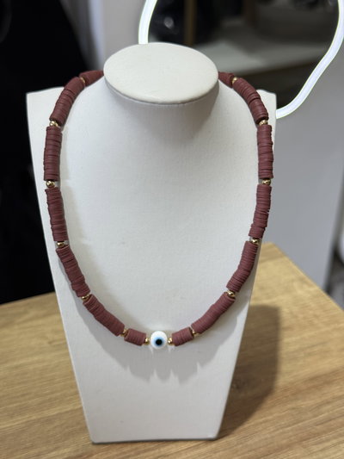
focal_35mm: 48
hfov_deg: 30.3
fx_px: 636
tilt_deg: -32.5
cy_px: 230
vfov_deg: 39.6
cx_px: 172
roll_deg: -1.5
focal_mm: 6.76
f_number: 1.78
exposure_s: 1/100
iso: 50
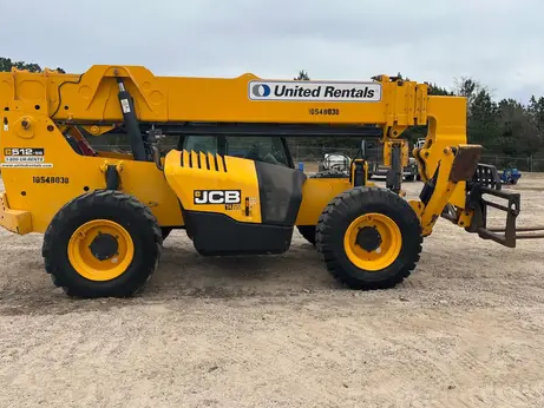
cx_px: 275
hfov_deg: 58.3
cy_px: 167
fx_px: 487
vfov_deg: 45.3
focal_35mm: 31
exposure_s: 1/1238
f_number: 1.6
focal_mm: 5.1
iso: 50
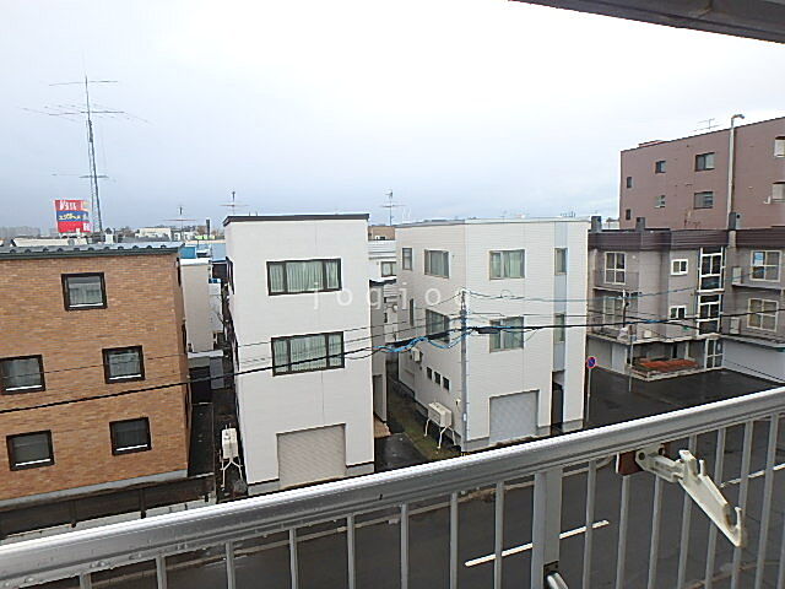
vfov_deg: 63.4
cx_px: 392
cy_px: 294
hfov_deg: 79.0
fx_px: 476
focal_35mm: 21
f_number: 3.5
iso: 160
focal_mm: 3.7
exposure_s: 1/60
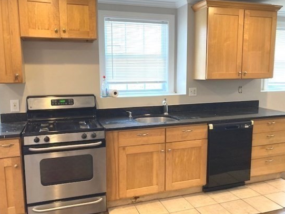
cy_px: 108
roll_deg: +0.3
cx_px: 139
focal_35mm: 31
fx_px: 255
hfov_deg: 58.4
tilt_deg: -6.3
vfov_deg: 45.4
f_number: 1.8
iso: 125
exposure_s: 1/60
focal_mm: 3.99
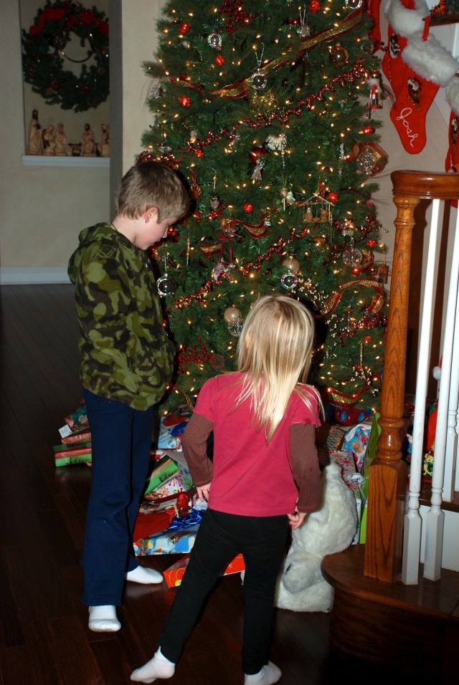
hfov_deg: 25.8
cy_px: 342
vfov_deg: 37.8
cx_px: 230
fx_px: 1001
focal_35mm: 52
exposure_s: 1/60
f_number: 4.5
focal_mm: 35
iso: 200
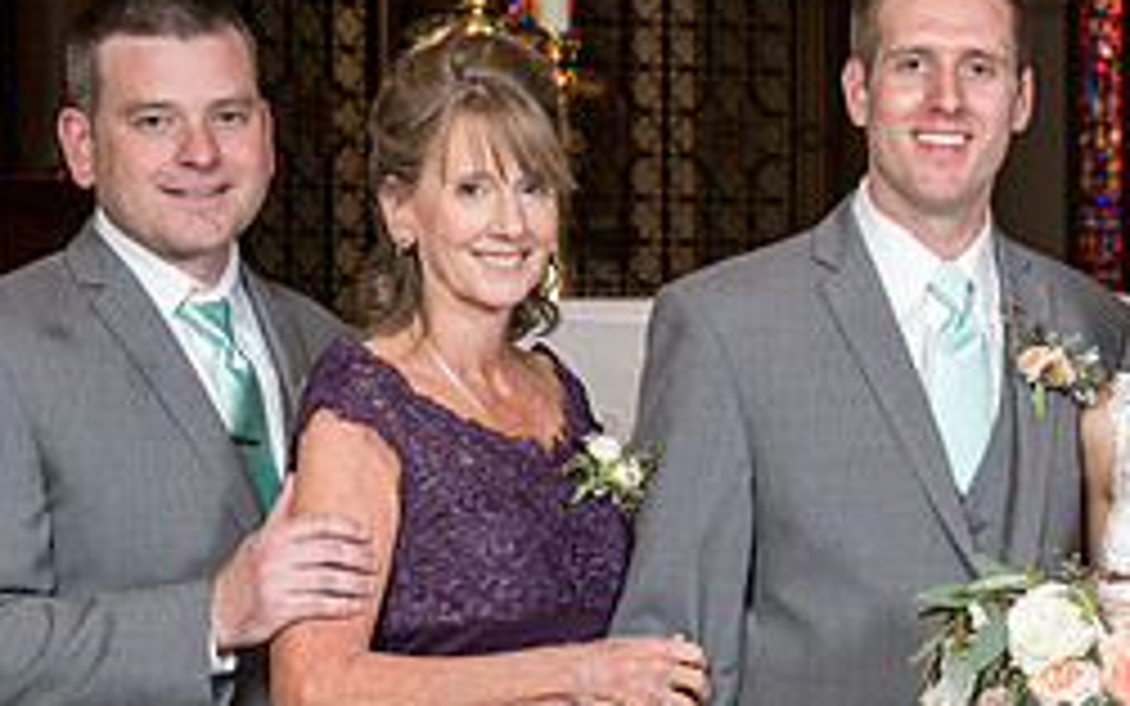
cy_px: 345
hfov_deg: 17.8
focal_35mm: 115
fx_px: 3542
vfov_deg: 11.4
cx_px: 1022
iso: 2000
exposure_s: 1/200
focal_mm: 47
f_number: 6.3
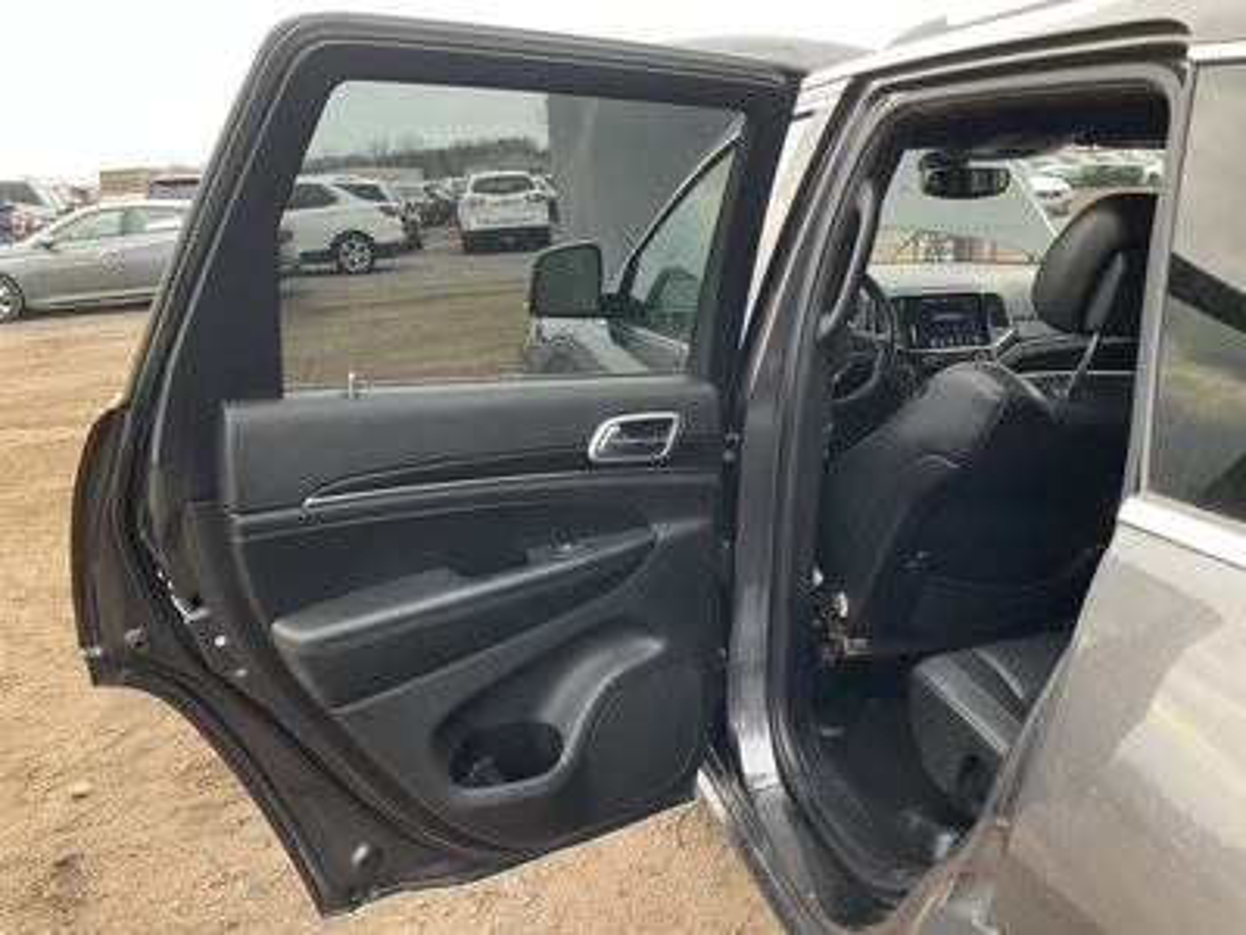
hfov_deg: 61.7
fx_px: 1044
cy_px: 468
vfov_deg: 48.2
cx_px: 623
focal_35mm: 29
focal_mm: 3
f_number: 1.8
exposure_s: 1/122
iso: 64
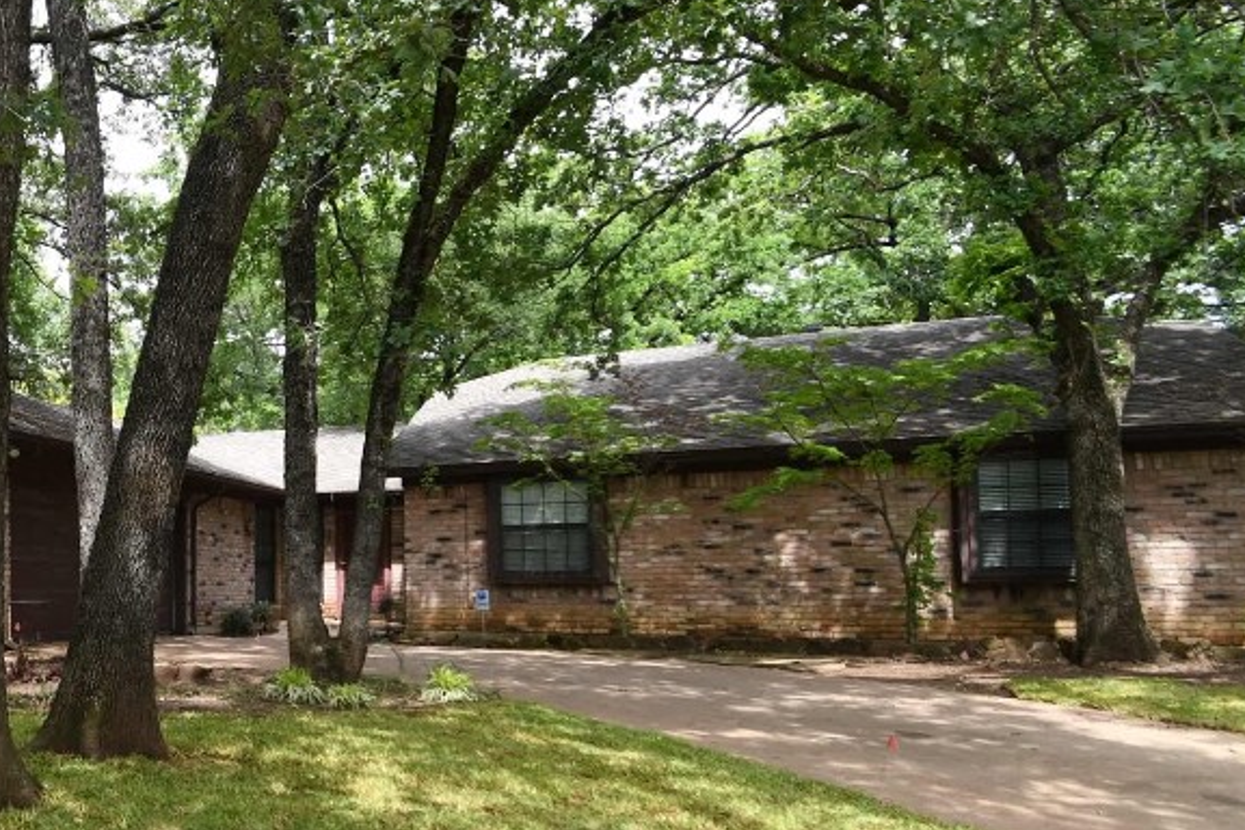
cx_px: 54
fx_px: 1037
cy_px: 521
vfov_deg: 43.3
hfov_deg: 51.9
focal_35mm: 30
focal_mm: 10
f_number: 8
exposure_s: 1/200
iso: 400
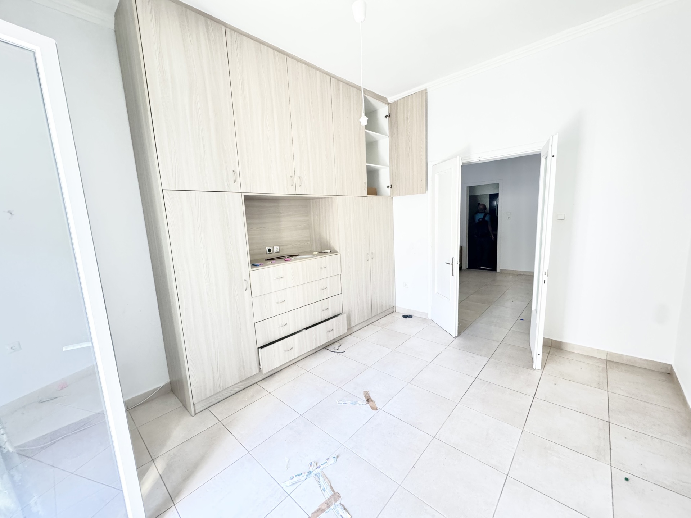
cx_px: 346
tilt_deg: -7.5
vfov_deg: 85.7
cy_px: 259
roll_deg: +3.3
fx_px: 279
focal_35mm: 14
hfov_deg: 102.1
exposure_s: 1/60
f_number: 2.2
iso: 400
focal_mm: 2.22
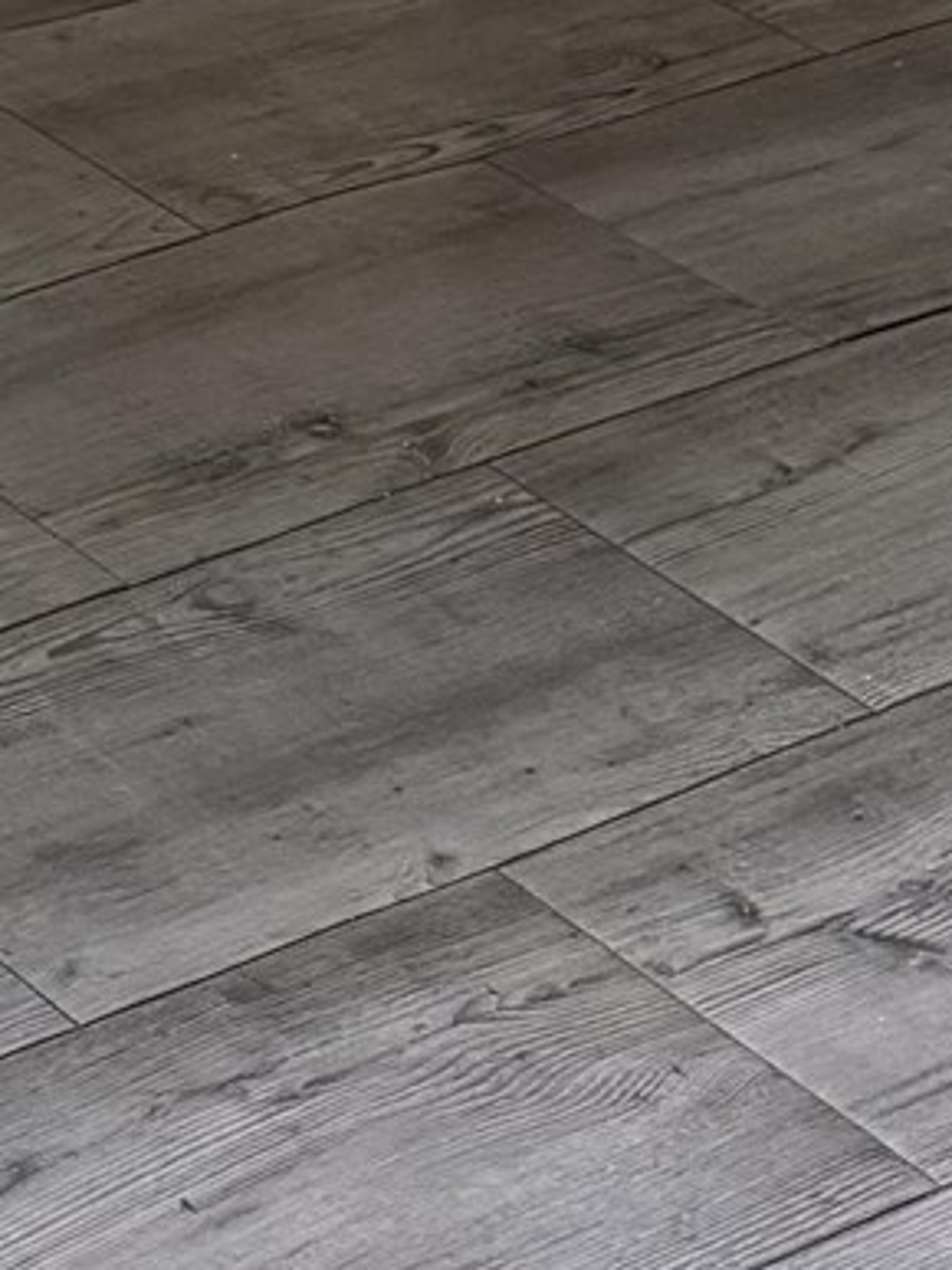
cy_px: -1949
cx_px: -1366
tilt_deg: -4.6
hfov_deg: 9.2
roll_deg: -0.5
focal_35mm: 143
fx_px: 5247
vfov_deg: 11.2
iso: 200
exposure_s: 1/120
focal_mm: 6.76
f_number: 1.78
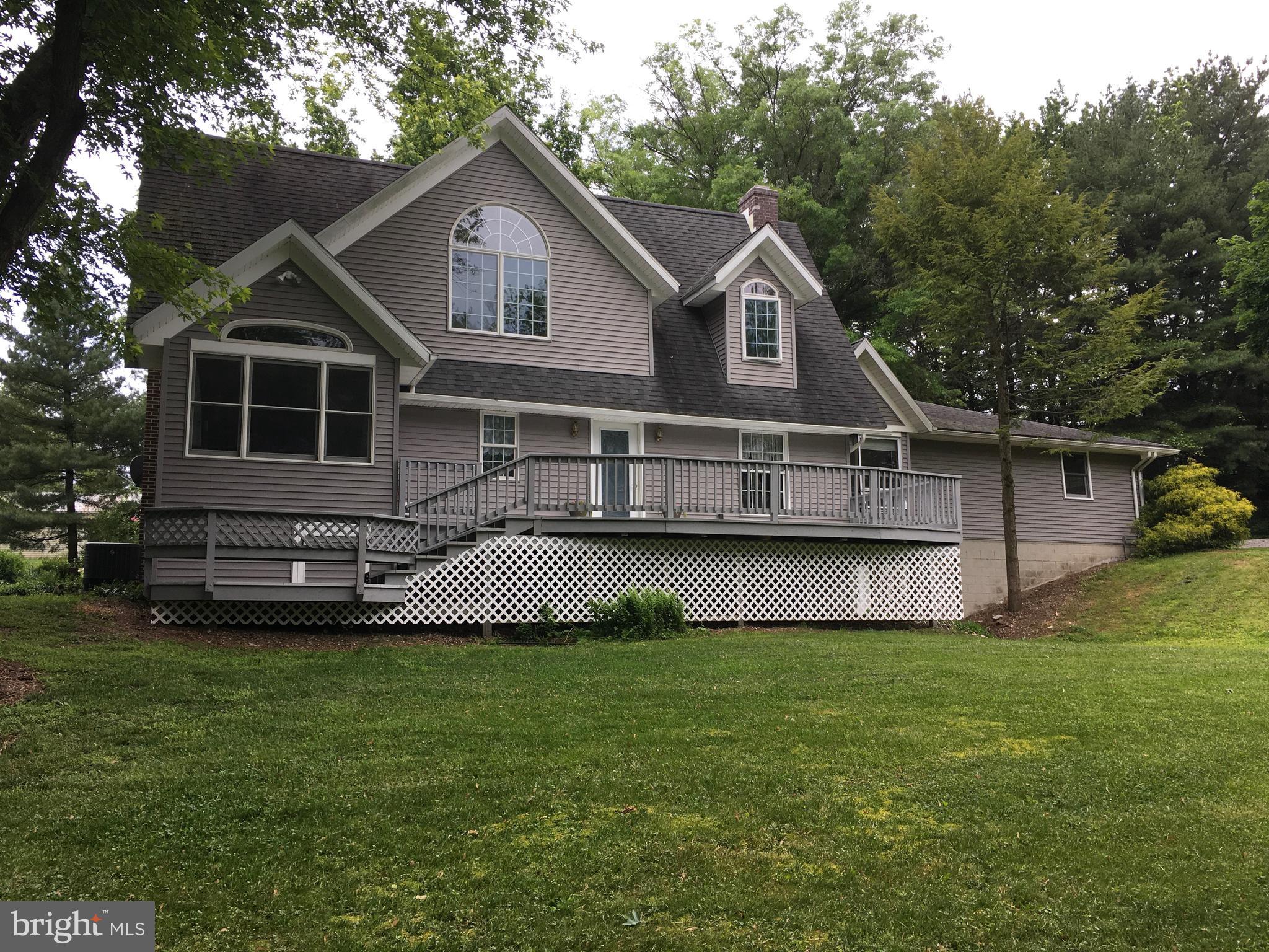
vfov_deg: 48.2
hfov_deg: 61.7
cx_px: 634
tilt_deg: +10.6
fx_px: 1063
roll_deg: -1.4
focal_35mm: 29
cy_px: 476
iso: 25
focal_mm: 4.15
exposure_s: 1/120
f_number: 2.2
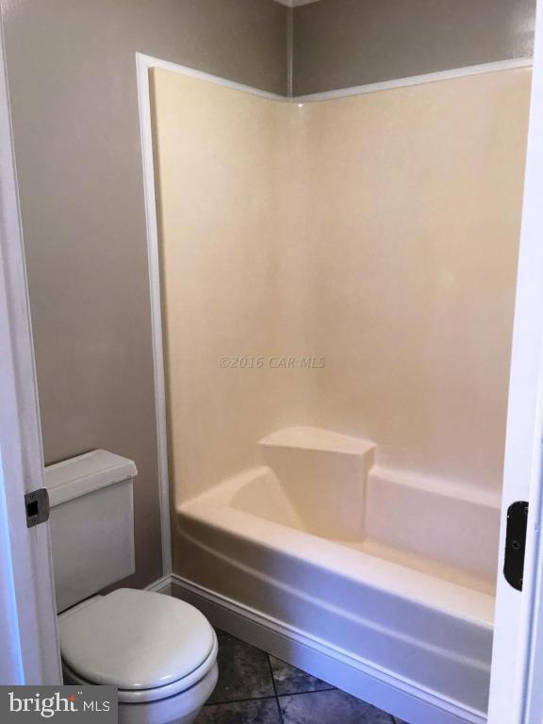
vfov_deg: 61.7
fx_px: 607
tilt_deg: -8.6
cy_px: 362
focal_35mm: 29
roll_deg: +2.6
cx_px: 272
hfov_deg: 48.2
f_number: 2.2
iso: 32
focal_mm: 4.15
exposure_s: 1/30
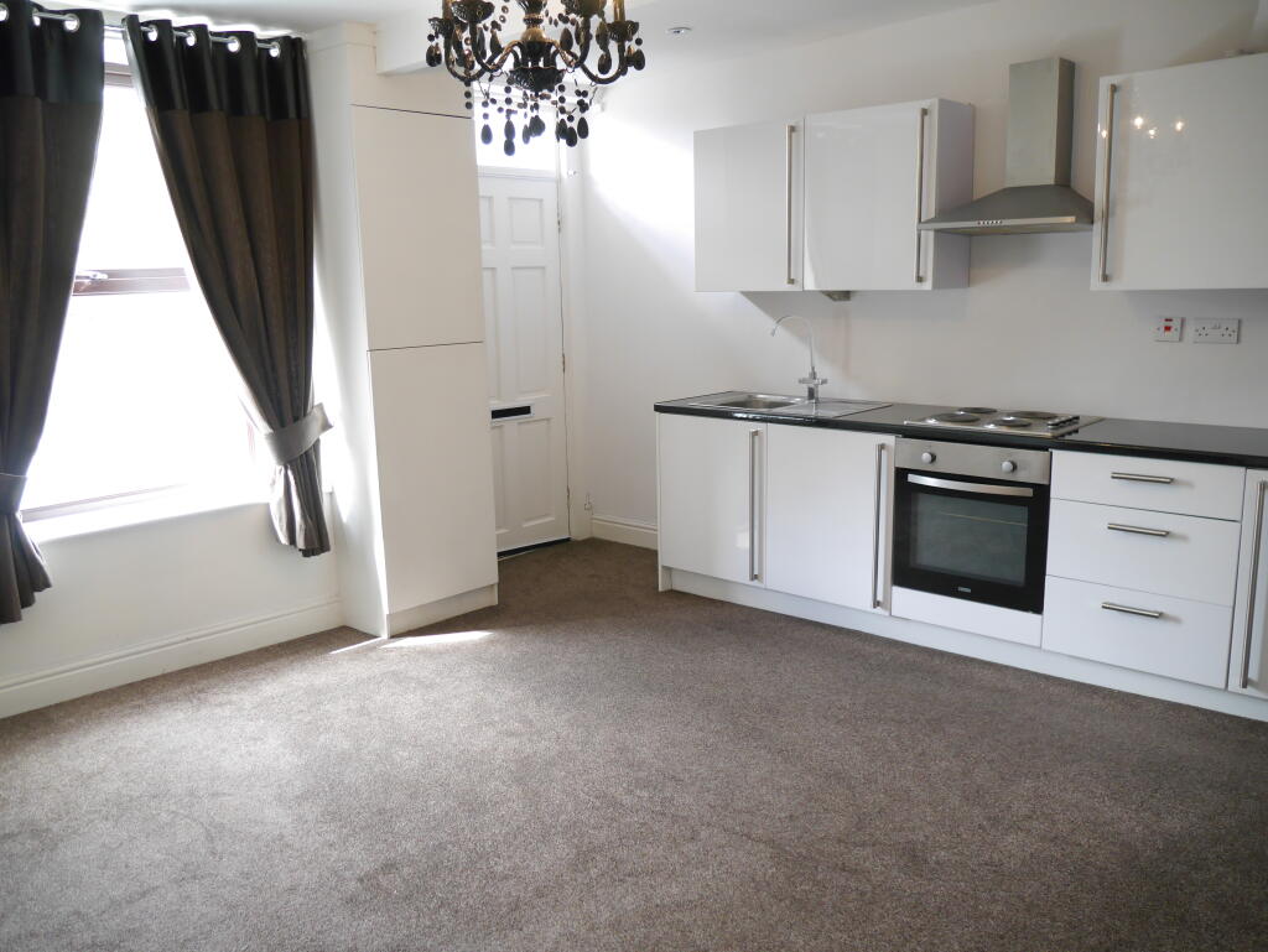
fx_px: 1026
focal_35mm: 28
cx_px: 634
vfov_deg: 49.8
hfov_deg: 63.4
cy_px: 476
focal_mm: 14
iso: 500
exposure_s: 1/60
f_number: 3.5
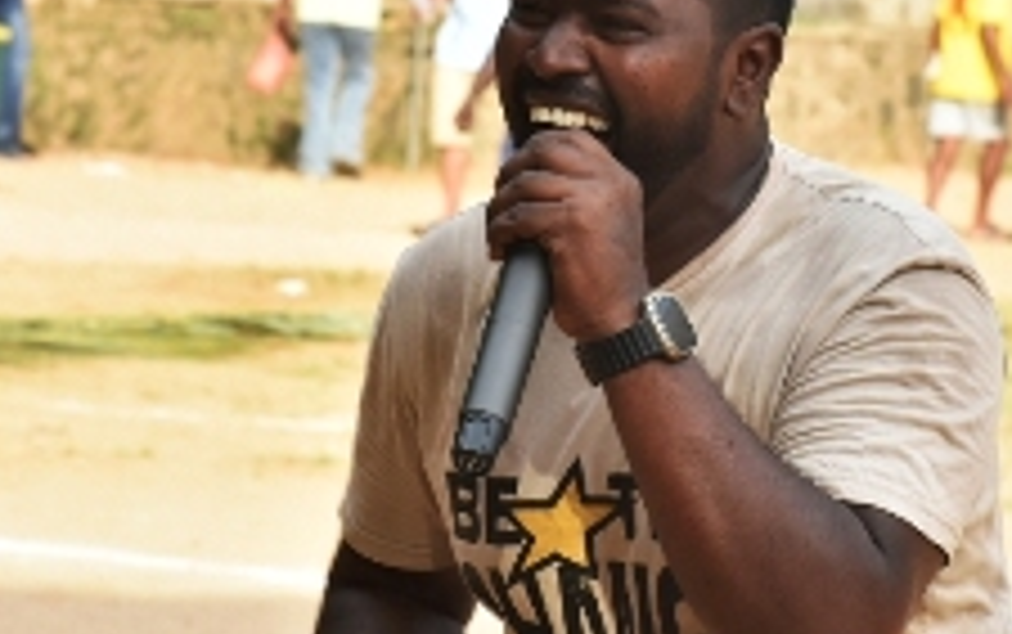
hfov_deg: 5.5
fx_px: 10489
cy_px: 169
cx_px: 454
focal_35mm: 380
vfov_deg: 3.5
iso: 400
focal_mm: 125
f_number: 11
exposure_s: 1/160
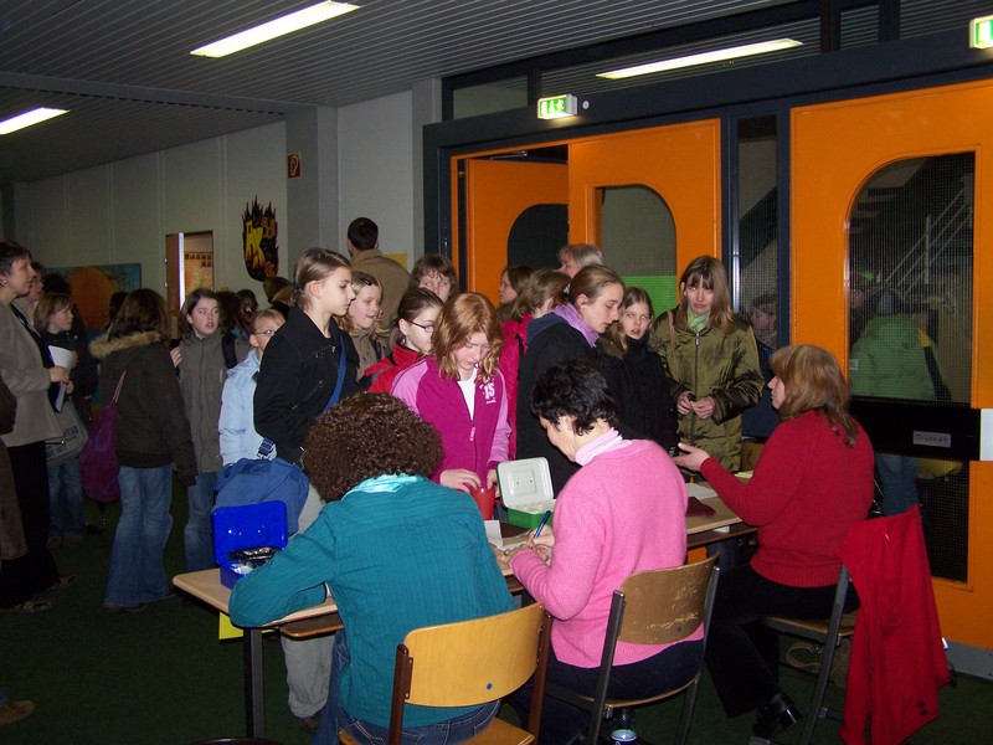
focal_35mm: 38
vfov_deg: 37.7
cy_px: 372
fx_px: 1090
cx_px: 496
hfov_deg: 49.0
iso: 160
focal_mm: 6.3
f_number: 2.8
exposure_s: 1/60
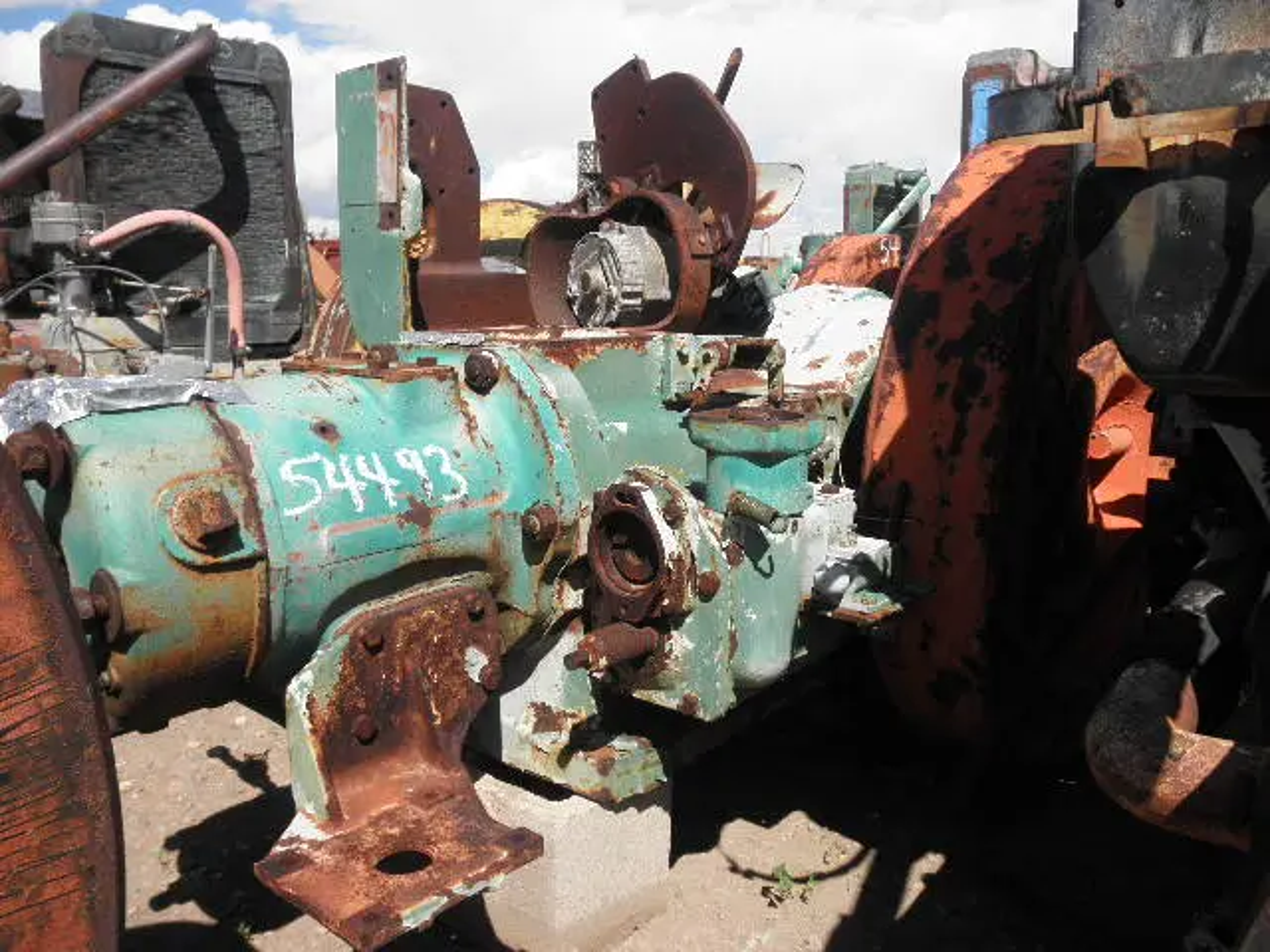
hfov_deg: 63.4
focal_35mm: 28
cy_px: 476
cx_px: 635
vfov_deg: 49.7
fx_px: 1027
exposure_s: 1/125
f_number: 8.5
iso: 64
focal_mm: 5
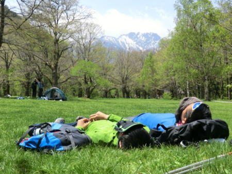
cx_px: 116
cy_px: 87
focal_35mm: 47
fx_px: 315
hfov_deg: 40.4
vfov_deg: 30.9
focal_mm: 8.4
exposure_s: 1/400
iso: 80
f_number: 4
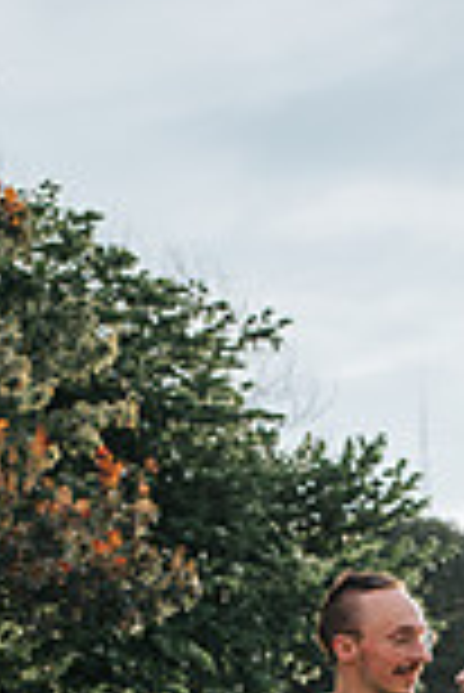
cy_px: 850
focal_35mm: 102
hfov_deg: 13.3
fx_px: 1967
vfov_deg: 18.8
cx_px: 441
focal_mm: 35
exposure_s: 1/800
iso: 100
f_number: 3.2
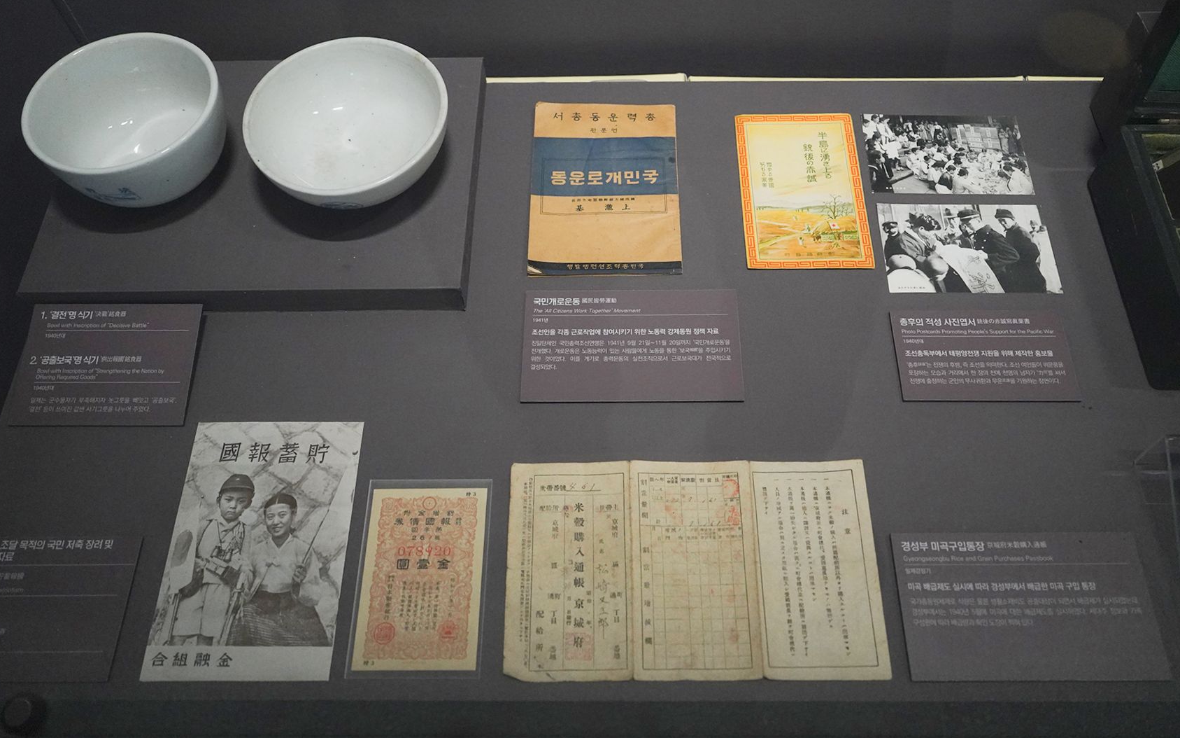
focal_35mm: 29
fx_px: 933
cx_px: 611
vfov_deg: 43.1
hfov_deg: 64.6
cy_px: 350
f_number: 2.8
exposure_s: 1/80
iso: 3200
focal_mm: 24
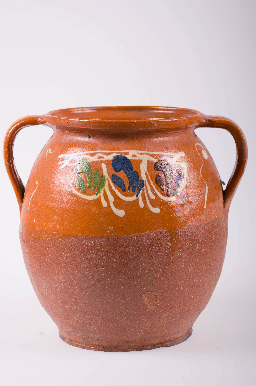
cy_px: 189
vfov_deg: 23.2
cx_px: 123
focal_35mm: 88
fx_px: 943
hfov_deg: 15.5
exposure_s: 1/200
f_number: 6.3
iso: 100
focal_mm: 52
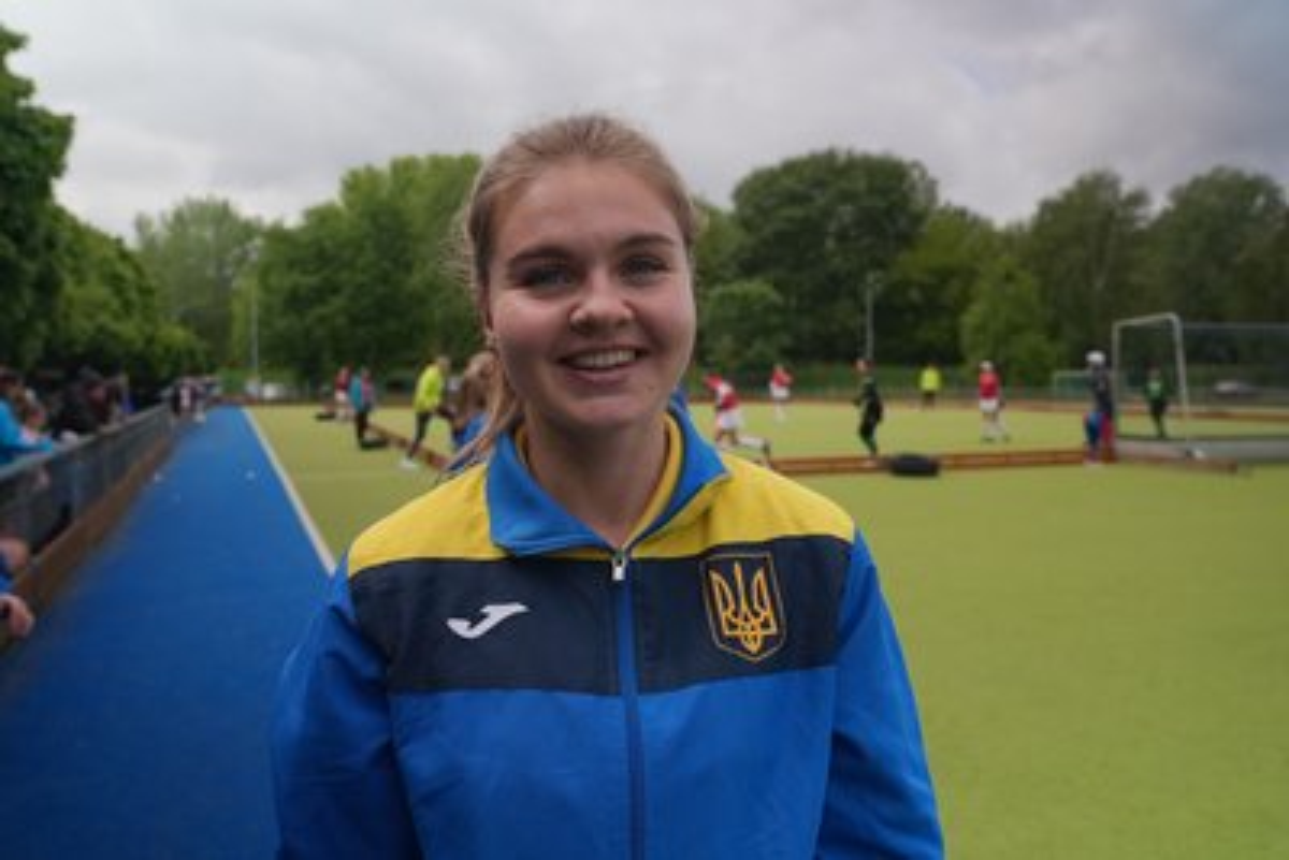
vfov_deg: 42.4
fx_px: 1110
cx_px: 644
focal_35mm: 31
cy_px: 430
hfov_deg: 60.3
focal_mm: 31
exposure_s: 1/125
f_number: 5.6
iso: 2000
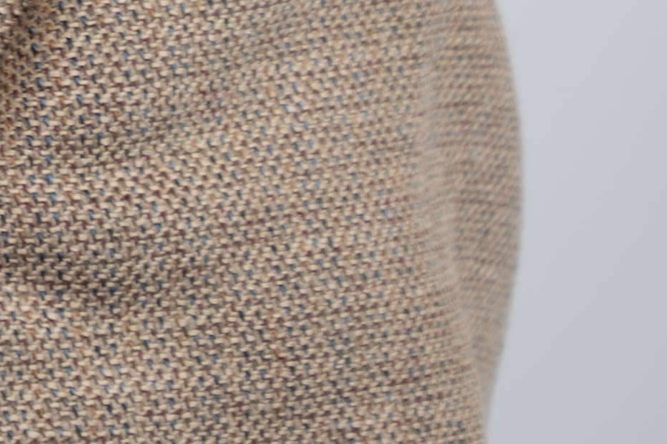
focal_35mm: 528
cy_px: -1084
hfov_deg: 3.7
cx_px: -1718
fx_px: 9780
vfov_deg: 2.6
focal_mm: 70
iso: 160
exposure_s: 1/13
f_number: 2.8
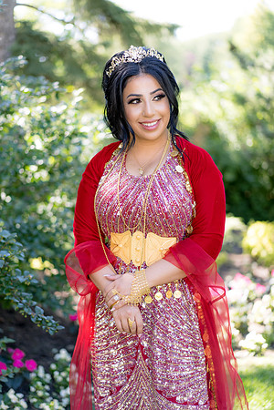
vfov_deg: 36.2
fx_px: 628
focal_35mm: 55
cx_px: 137
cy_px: 205
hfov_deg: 24.6
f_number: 1.8
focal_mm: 55
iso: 100
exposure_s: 1/250
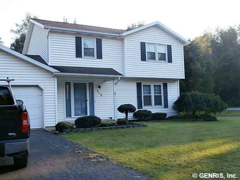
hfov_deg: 49.0
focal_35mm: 38
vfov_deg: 37.7
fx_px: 263
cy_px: 90
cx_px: 120
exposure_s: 1/125
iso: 100
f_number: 3.9
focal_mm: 6.67
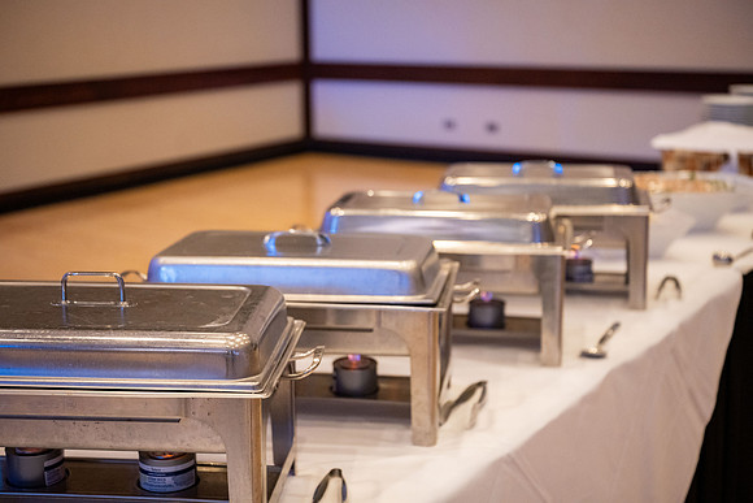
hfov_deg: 38.2
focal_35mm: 52
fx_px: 1088
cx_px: 376
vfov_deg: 26.0
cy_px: 252
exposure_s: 1/125
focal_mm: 52
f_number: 2.8
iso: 2000
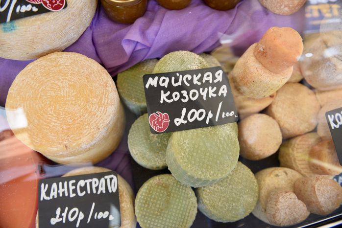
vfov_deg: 53.2
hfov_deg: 73.7
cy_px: 114
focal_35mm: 24
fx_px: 228
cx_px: 171
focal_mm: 24
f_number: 4
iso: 1250
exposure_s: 1/1000
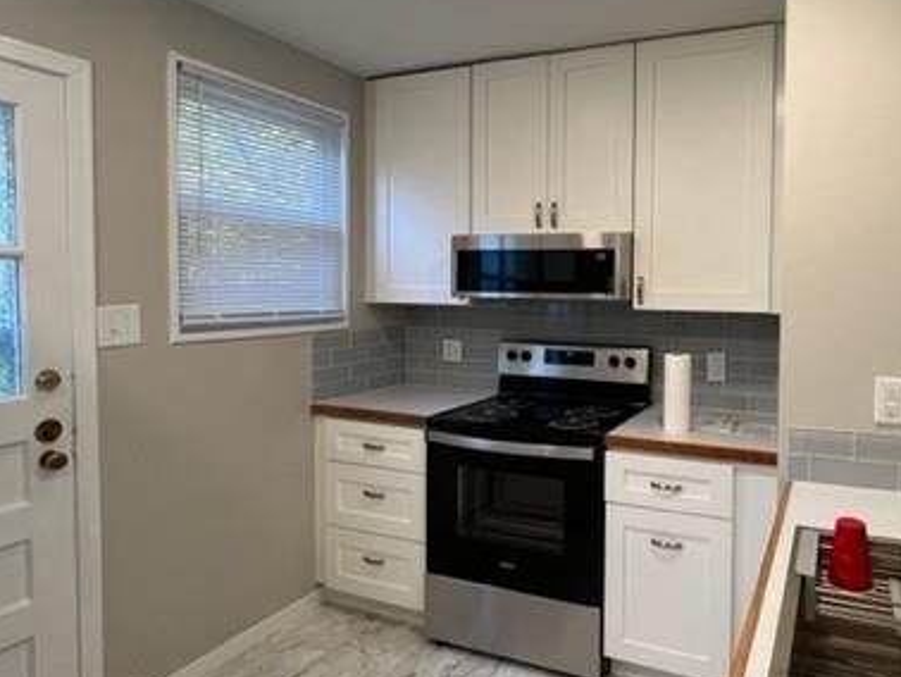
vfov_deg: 61.0
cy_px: 310
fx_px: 573
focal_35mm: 22
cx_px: 605
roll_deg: -0.6
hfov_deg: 73.9
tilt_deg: -2.1
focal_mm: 1.57
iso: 200
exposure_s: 1/120
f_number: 1.8
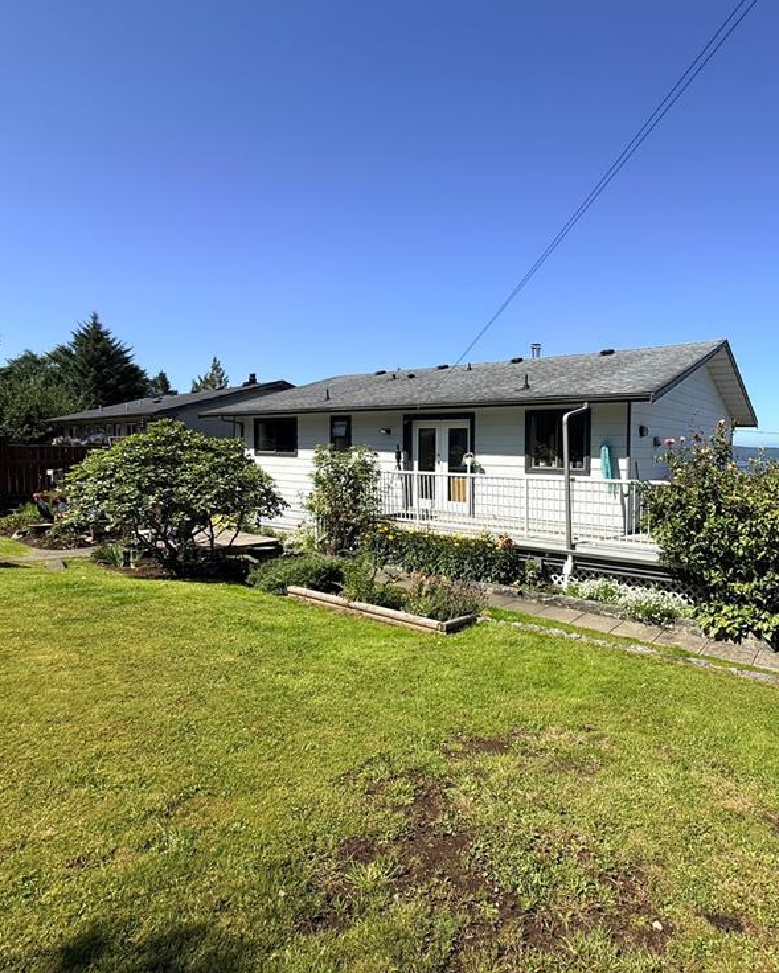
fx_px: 547
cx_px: 504
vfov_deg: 83.3
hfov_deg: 69.3
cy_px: 479
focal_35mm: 19
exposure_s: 1/2092
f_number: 2.2
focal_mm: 2.22
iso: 50
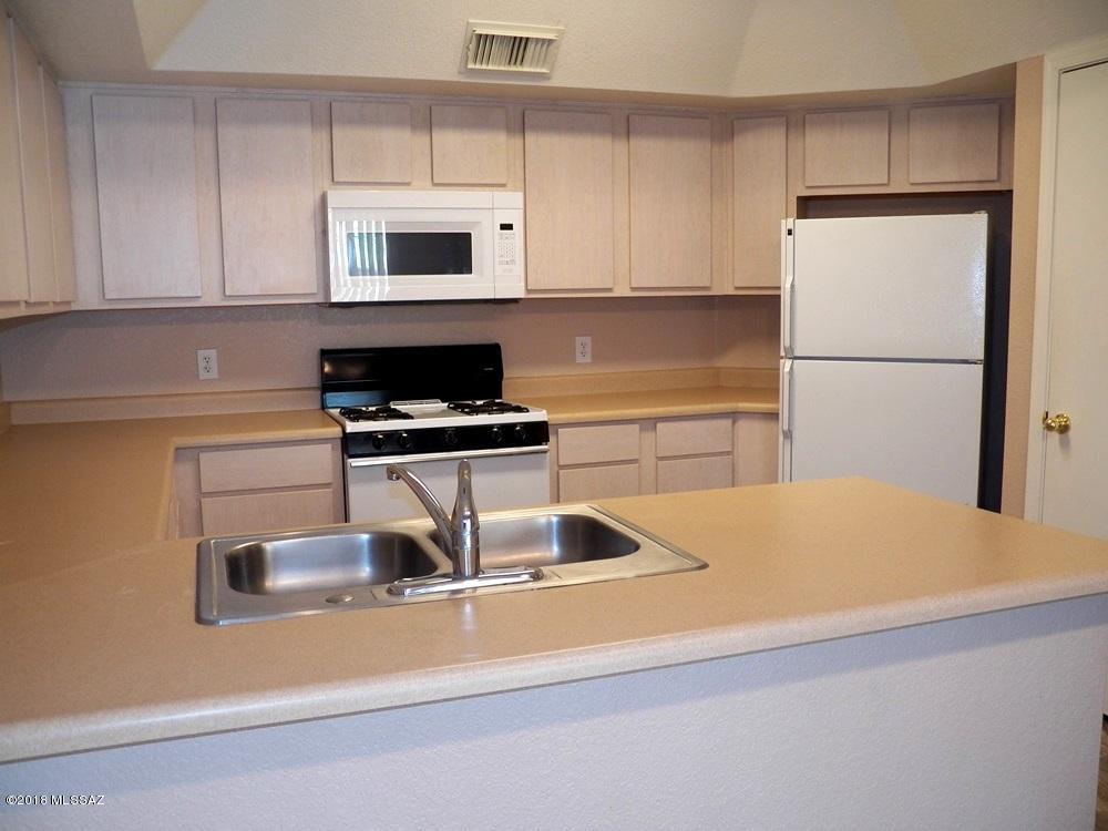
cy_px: 416
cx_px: 554
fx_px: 992
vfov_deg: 45.4
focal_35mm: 31
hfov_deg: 58.4
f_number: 2.8
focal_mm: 5.5
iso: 125
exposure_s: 1/30
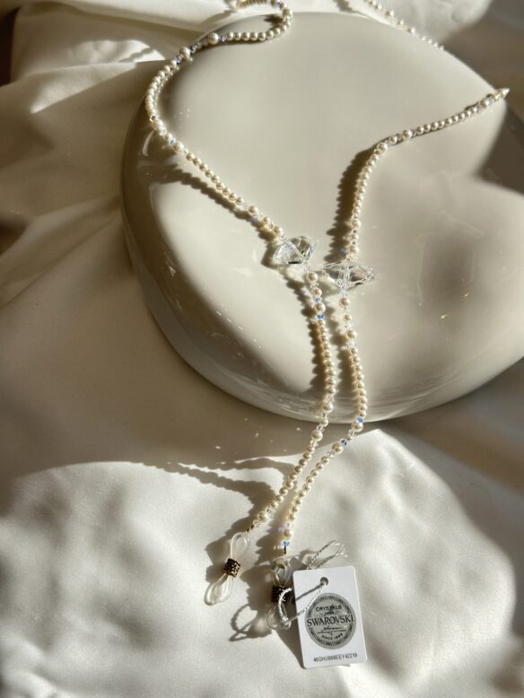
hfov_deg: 30.3
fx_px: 968
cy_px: 349
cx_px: 262
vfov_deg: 39.6
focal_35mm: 48
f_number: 1.78
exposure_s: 1/3731
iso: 64
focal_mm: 6.86
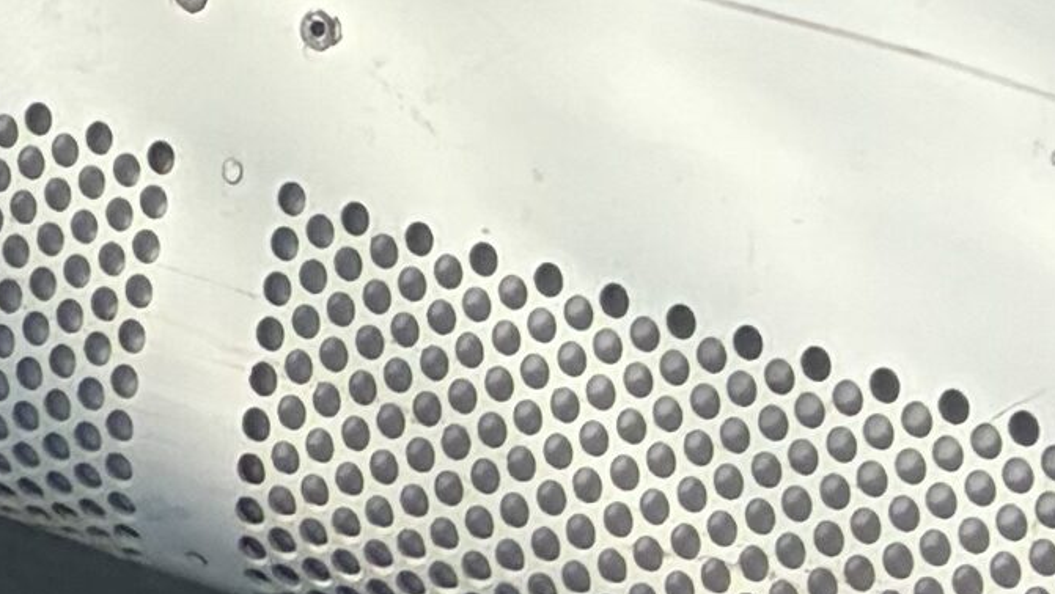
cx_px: -322
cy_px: -3710
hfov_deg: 8.8
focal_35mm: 241
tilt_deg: +0.8
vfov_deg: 3.7
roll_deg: -1.3
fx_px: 6744
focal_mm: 5.96
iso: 50
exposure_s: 1/3623
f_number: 1.6
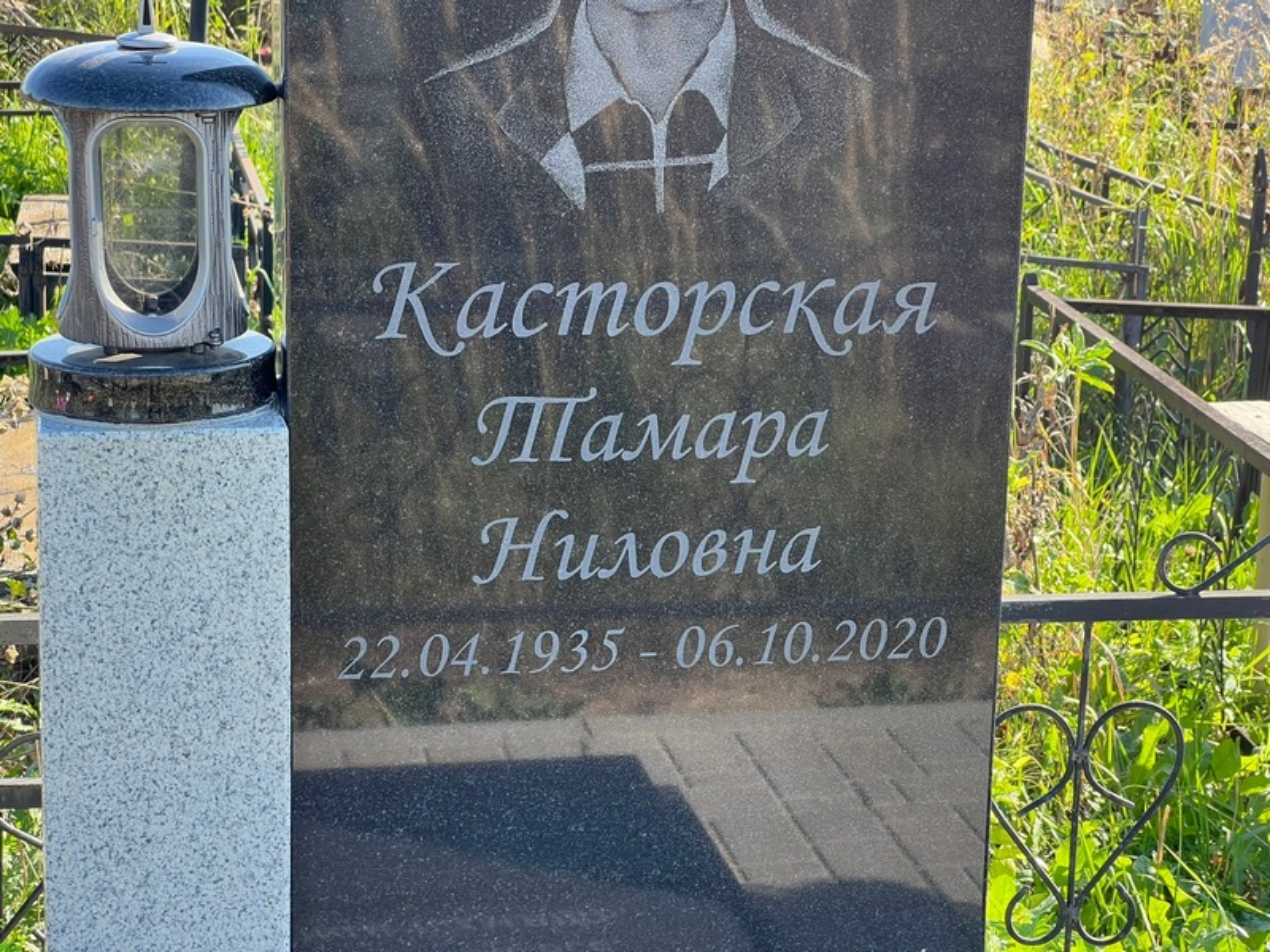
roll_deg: -2.6
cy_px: 476
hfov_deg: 25.3
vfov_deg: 19.1
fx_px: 2825
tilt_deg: -13.0
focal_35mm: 77
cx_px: 635
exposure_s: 1/119
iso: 32
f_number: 2.8
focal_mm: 9
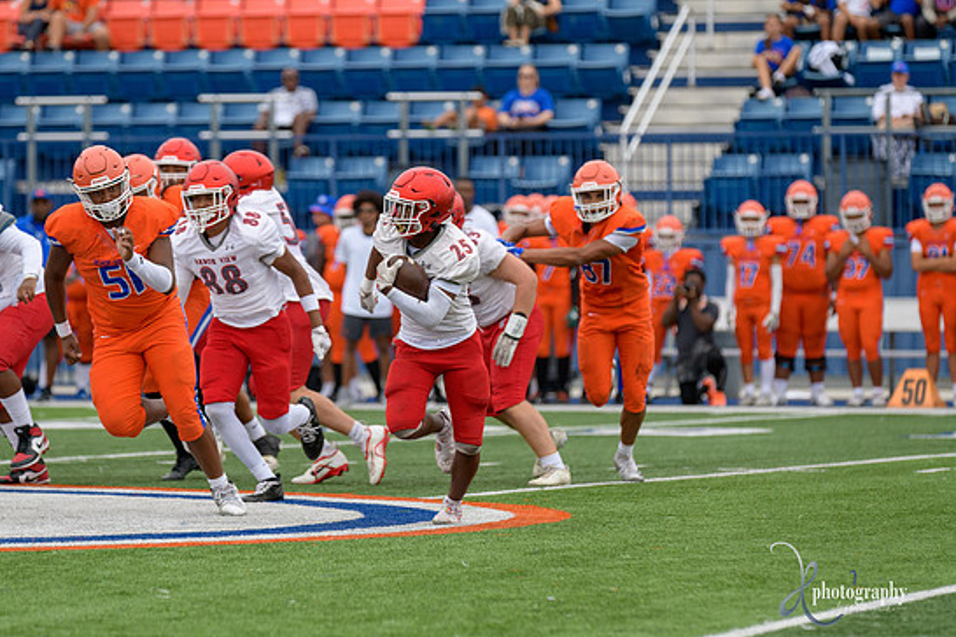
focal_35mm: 255
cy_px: 332
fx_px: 6771
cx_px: 450
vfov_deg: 5.4
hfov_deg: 8.1
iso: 400
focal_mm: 240
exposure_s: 1/800
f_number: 3.5
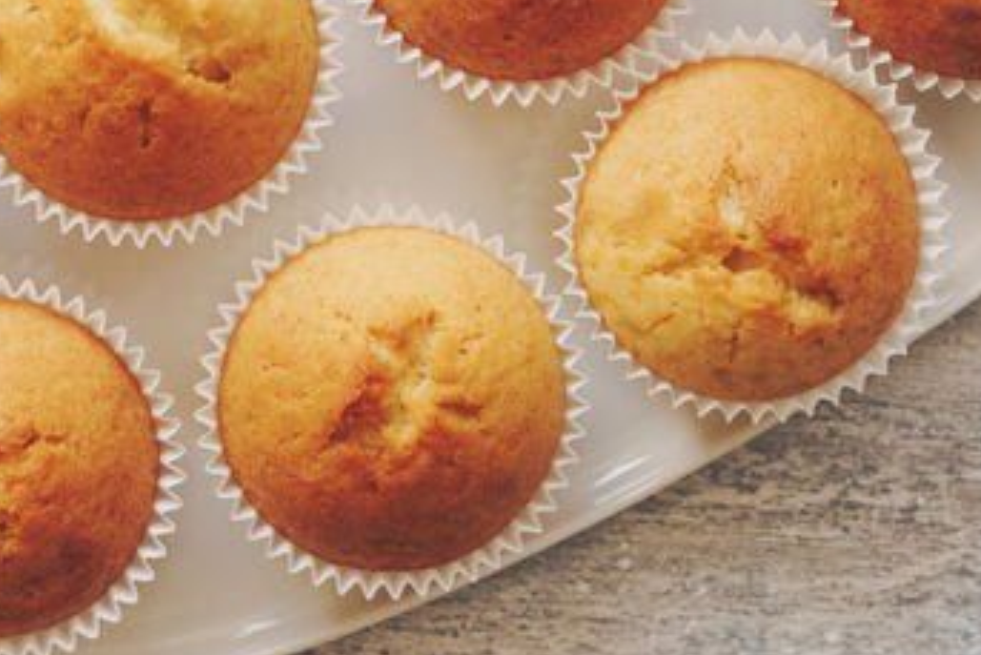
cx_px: 40
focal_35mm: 143
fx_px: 3898
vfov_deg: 9.6
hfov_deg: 14.2
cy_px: 70
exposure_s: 1/80
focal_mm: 70
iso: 125
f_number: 5
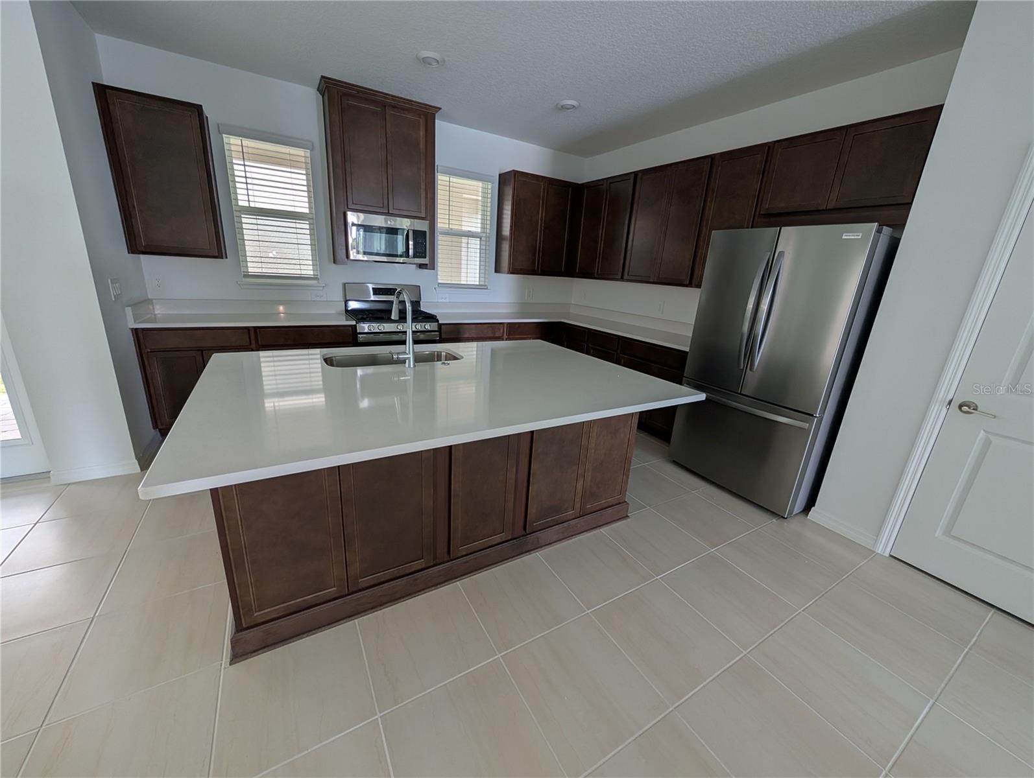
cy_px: 389
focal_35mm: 12
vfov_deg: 94.6
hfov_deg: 110.5
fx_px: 359
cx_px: 517
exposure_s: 1/51.9
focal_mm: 2.02
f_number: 1.7
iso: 100
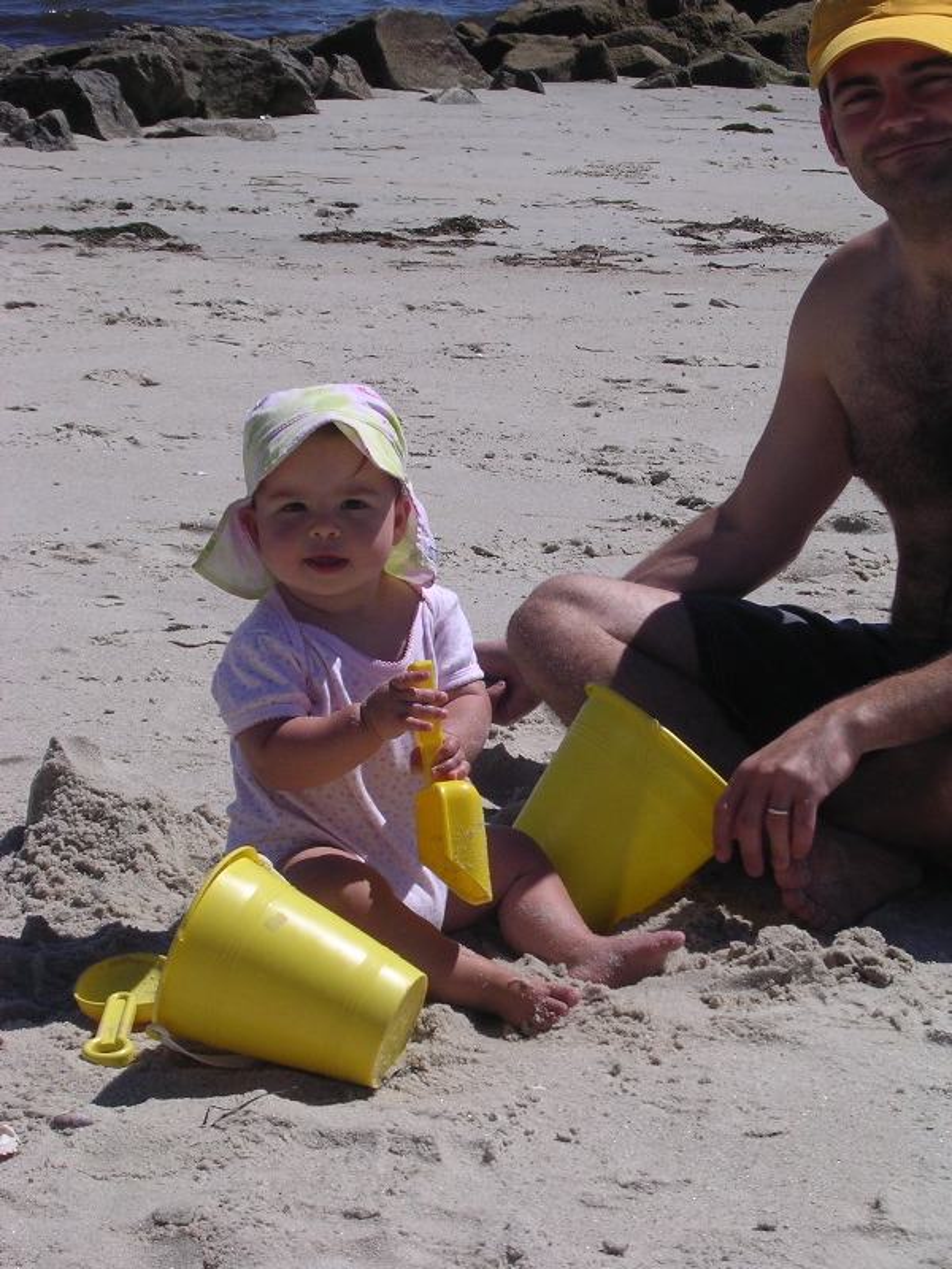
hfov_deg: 15.6
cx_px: 476
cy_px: 634
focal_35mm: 95
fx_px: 3484
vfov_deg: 20.7
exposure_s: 1/982
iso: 100
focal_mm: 14.5
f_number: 4.4
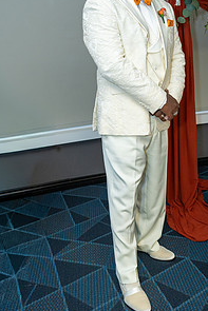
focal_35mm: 48
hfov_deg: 28.0
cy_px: 115
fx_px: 415
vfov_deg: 40.8
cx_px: 132
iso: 500
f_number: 4
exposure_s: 1/40
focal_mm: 31.5
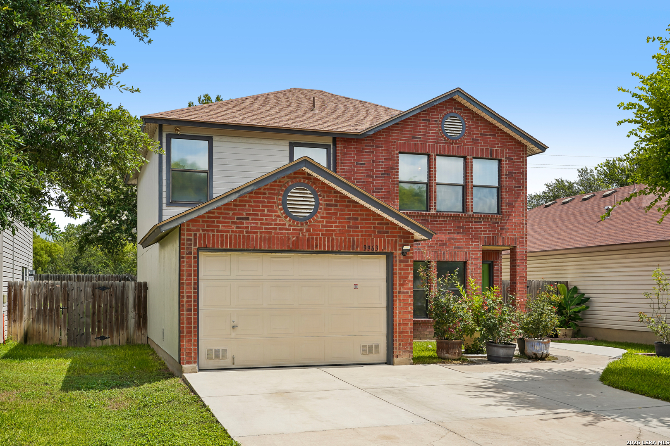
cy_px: 223
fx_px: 651
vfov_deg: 37.9
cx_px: 335
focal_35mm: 35
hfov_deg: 54.4
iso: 100
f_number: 8
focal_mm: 35
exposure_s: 1/250
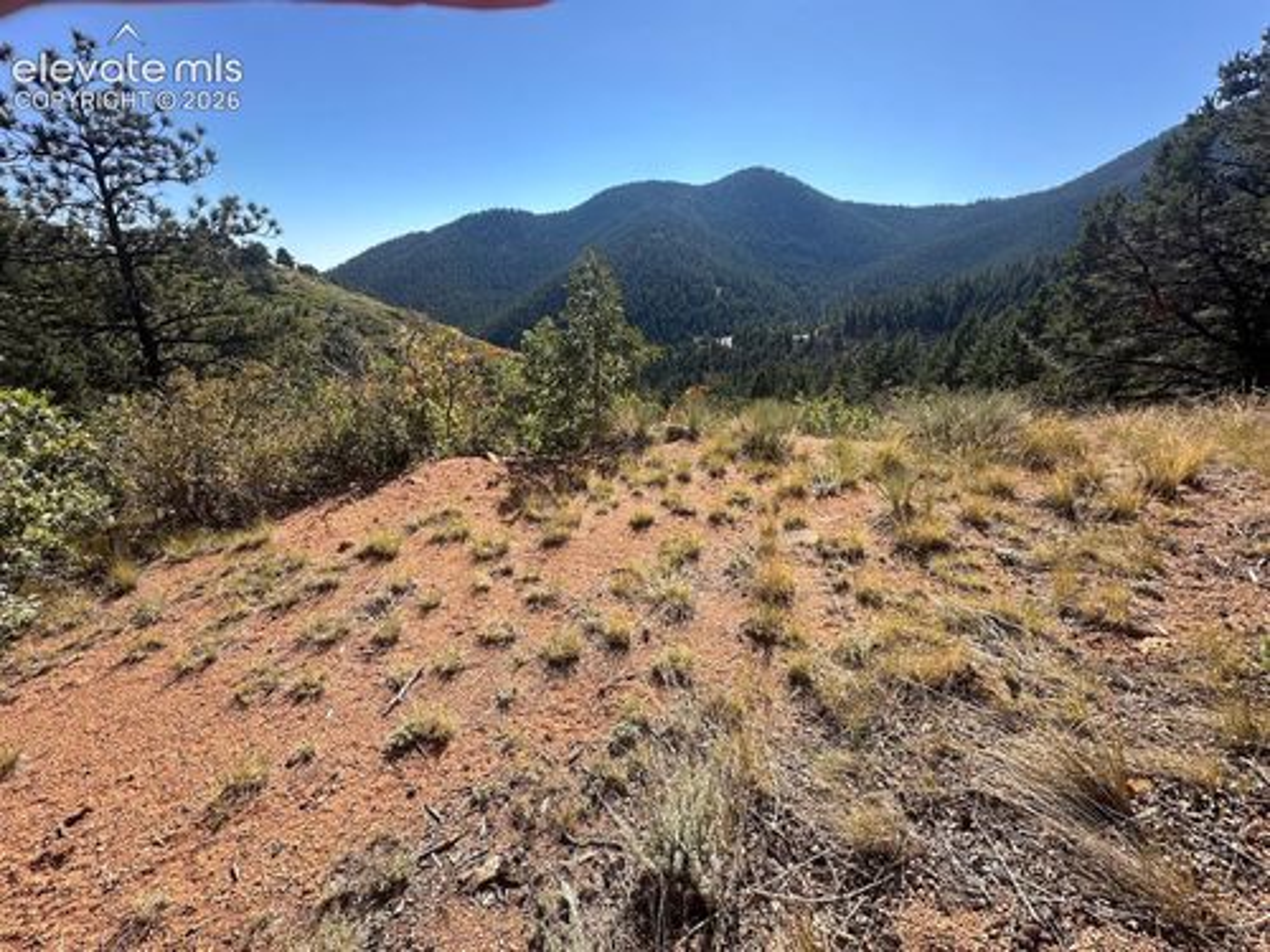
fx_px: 514
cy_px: 476
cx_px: 635
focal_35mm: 14
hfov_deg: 102.1
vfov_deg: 85.7
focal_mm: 2.22
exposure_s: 1/831
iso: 40
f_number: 2.2
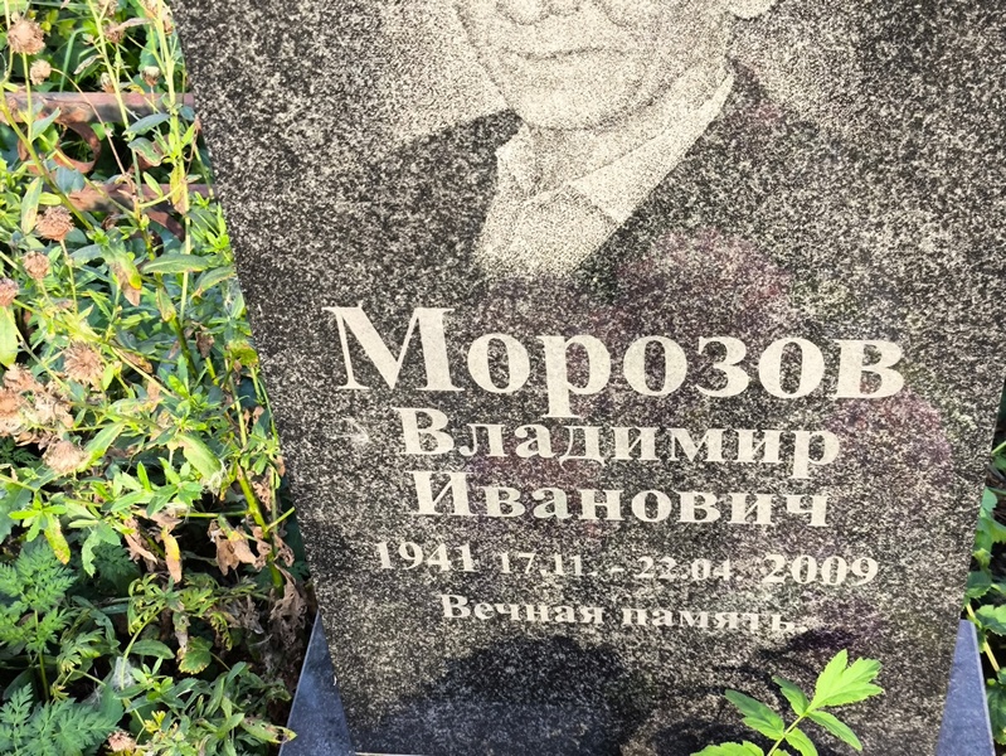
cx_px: 503
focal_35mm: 50
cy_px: 378
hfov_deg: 38.2
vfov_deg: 29.1
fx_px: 1454
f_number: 1.7
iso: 64
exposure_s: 1/100
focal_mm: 4.71
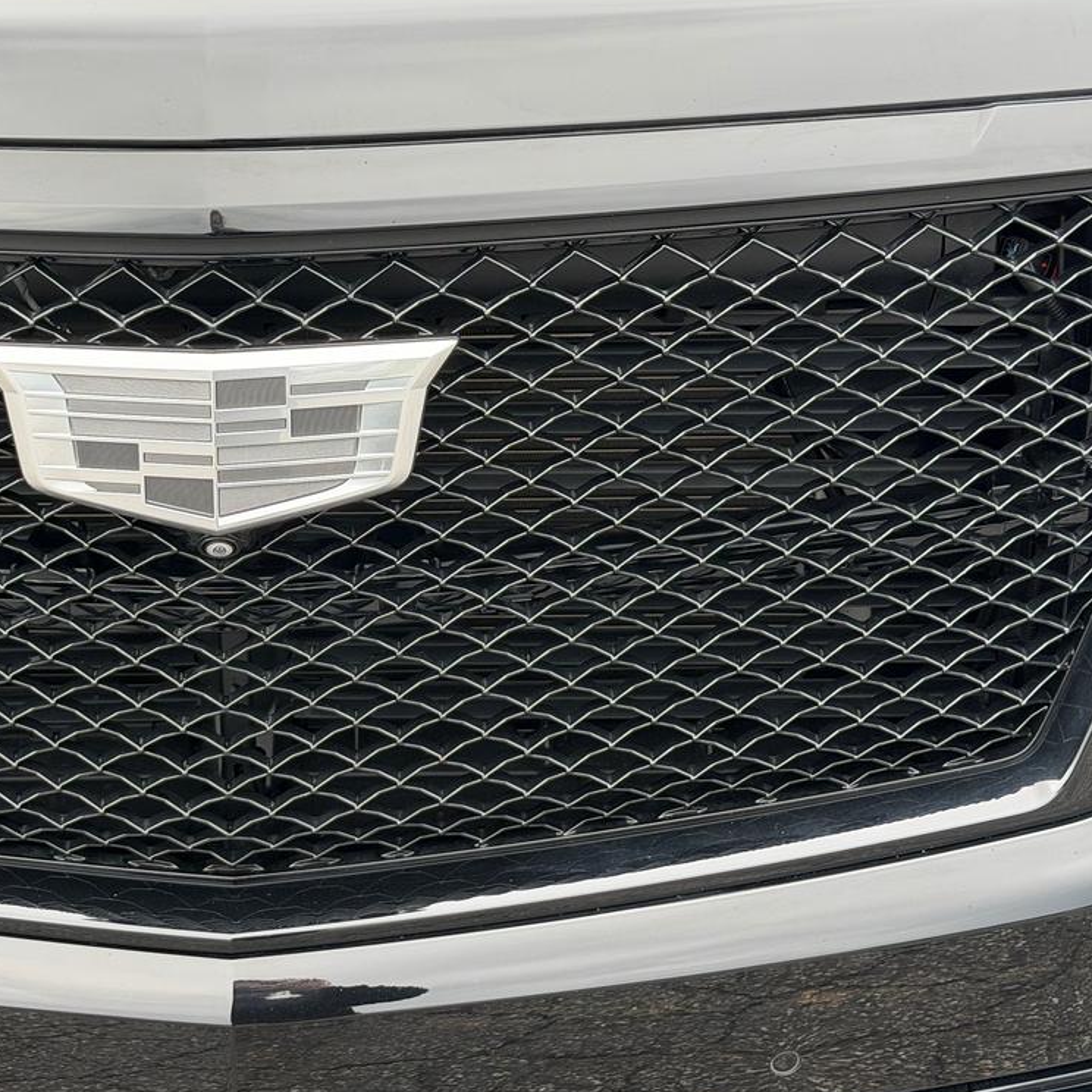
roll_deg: +0.4
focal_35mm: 73
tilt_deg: -21.2
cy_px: 496
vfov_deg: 23.7
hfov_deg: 23.5
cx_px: 320
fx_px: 2605
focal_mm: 6.76
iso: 80
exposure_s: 1/509
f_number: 1.78
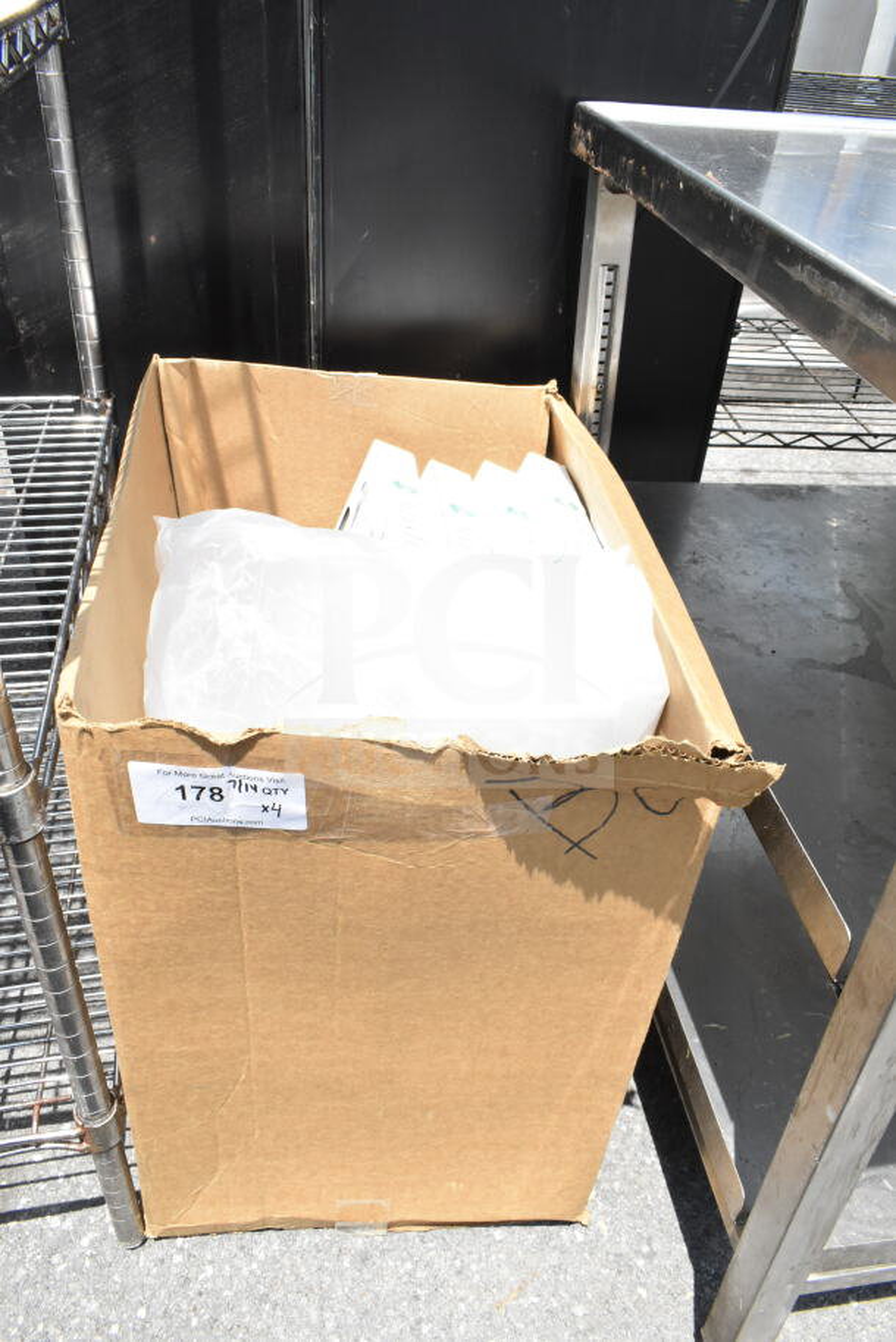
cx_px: 448
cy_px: 671
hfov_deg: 48.0
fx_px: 1007
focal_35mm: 27
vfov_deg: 67.4
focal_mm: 18
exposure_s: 1/640
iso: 1600
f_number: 13
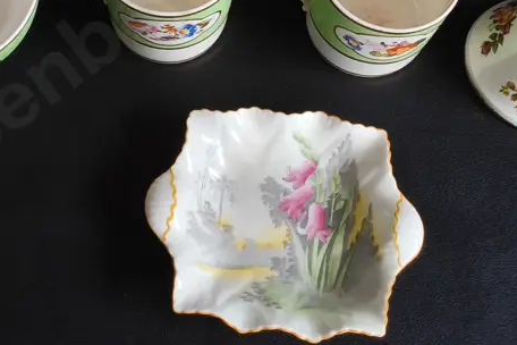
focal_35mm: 63
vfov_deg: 20.7
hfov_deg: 31.7
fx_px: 905
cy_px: -17
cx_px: 178
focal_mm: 2.87
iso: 100
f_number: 2
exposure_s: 1/100
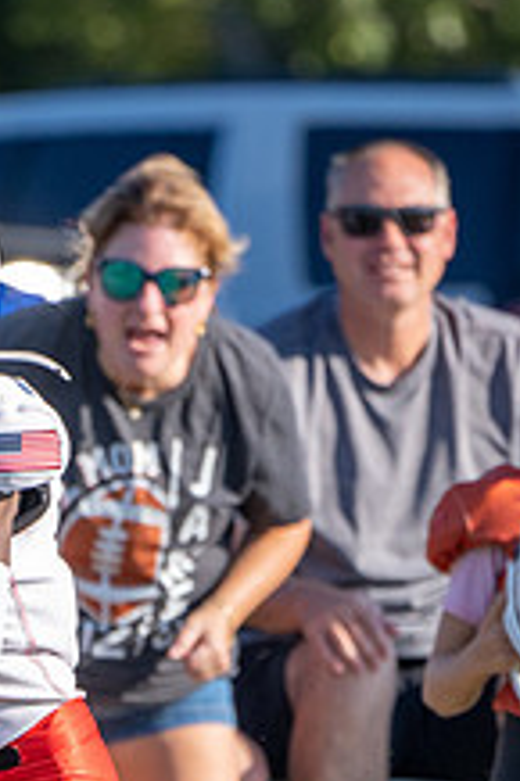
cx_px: 34
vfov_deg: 1.5
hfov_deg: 1.0
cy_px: 803
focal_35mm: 1422
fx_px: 30857
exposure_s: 1/1600
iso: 500
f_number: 5.6
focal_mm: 400
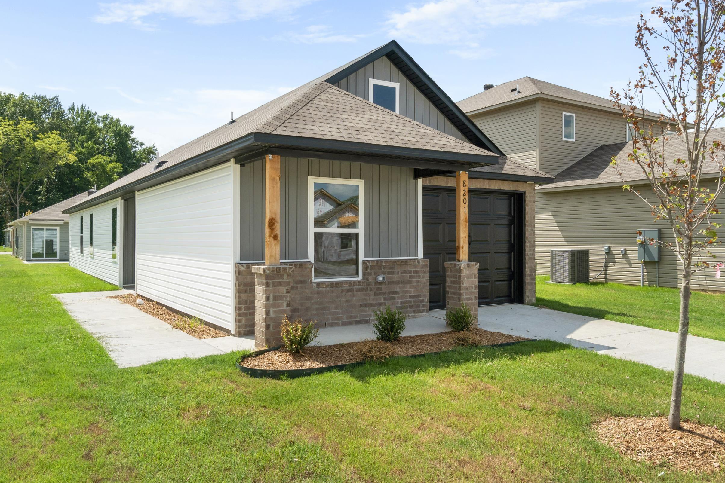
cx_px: 371
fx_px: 564
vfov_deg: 46.4
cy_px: 238
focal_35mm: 28
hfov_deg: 65.5
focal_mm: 18
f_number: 9
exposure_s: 1/2000
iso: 250
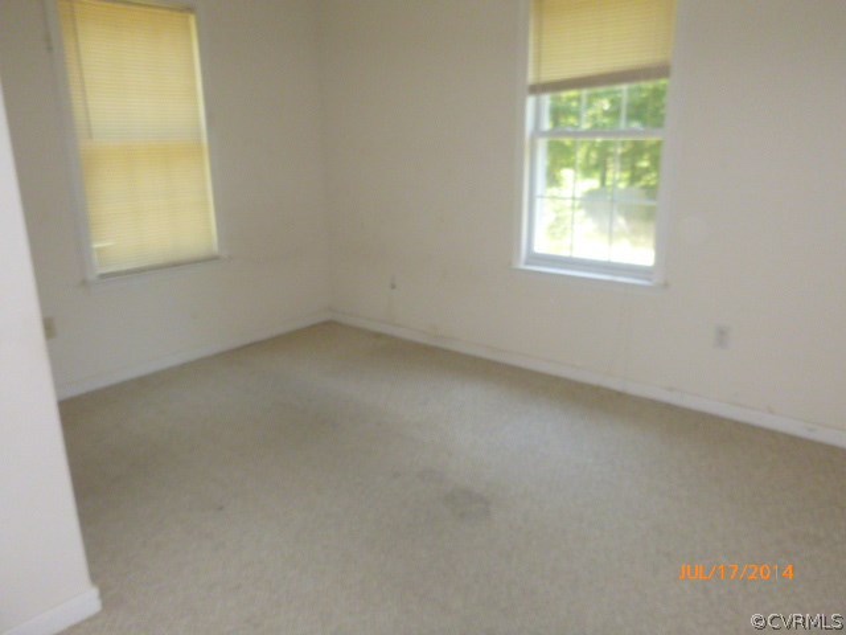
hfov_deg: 69.4
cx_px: 423
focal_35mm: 25
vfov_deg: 54.9
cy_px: 318
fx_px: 611
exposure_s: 1/60
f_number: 3.9
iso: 400
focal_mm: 4.5
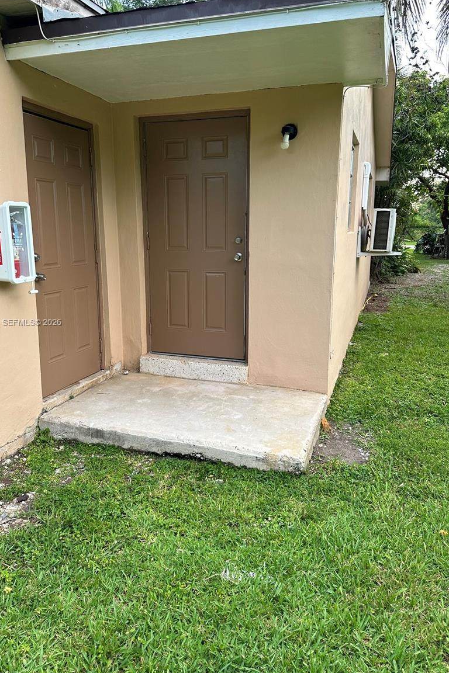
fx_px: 486
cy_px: 323
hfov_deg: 49.5
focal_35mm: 26
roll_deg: -1.2
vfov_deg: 69.4
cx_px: 216
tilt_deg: -10.2
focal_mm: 6.86
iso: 100
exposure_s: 1/121
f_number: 1.78
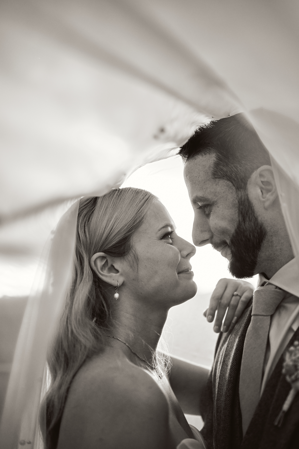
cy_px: 224
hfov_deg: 27.0
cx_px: 150
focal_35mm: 50
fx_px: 624
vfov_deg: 39.6
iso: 160
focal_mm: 50
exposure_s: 1/1600
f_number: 1.8
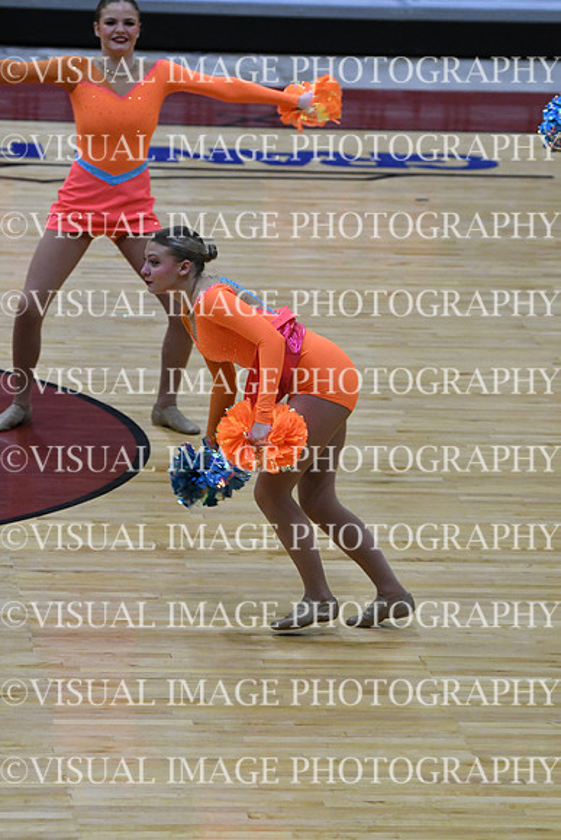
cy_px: 420
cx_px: 280
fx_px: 4719
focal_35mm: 202
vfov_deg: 10.2
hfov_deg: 6.8
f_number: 4
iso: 4000
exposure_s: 1/500
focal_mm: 135
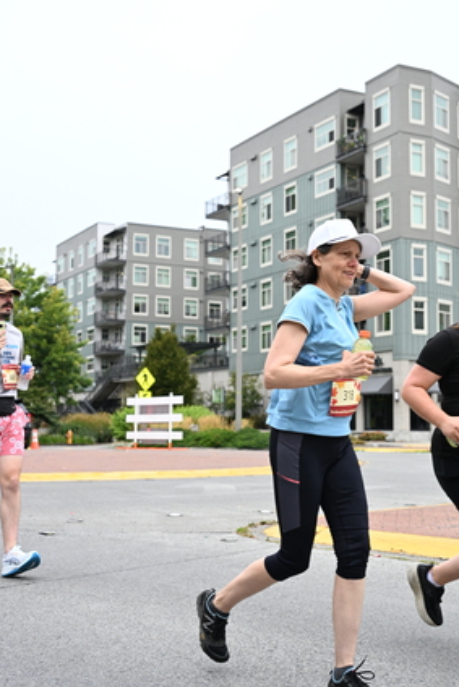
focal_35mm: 48
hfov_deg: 28.1
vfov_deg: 41.1
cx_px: 231
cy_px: 344
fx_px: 917
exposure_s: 1/800
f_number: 4
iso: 1600
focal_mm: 37
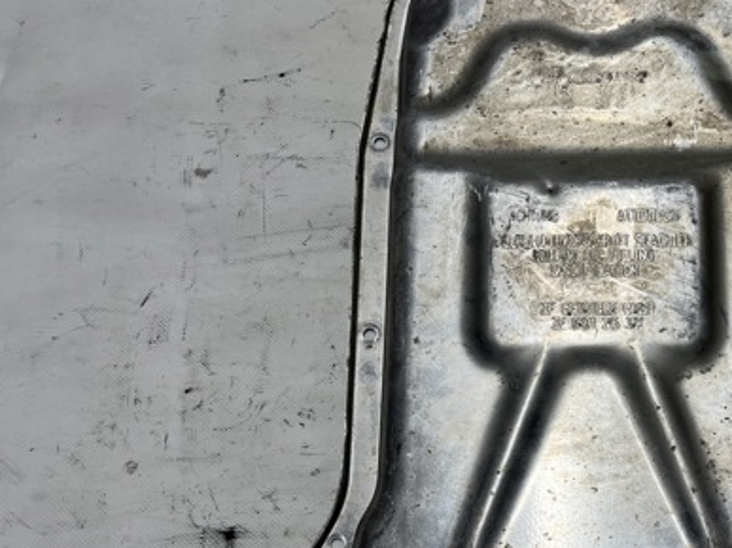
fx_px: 909
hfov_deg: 42.1
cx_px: 579
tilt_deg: -76.9
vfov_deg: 33.3
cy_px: 362
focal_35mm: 43
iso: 40
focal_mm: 5.7
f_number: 1.5
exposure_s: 1/100
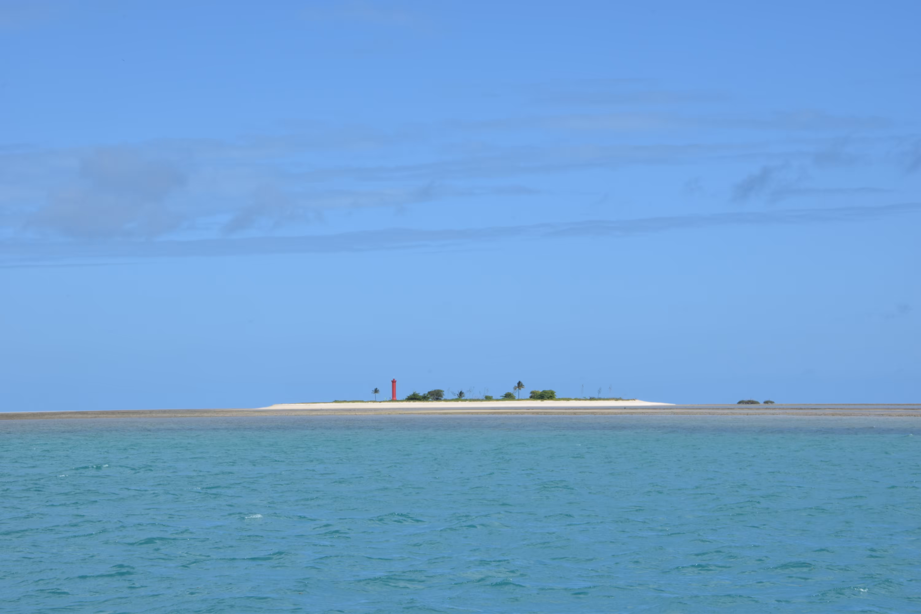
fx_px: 1995
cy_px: 307
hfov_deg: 26.0
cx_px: 460
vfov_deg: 17.5
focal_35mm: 78
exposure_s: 1/80
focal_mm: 52
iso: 200
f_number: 25
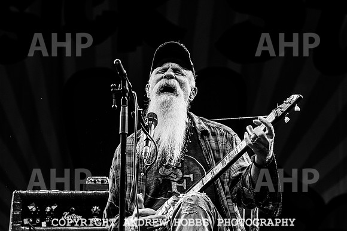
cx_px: 174
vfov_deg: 9.8
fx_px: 1346
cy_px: 116
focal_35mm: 140
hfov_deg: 14.7
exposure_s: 1/250
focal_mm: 135
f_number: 5
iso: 1000
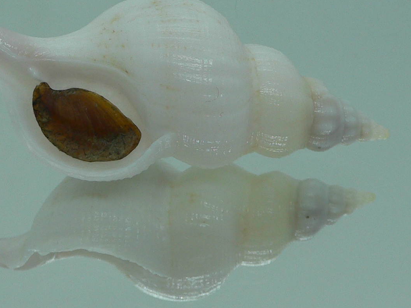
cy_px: 128
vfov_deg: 21.9
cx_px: 137
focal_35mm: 67
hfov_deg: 28.8
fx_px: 796
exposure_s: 1/60
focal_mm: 4.6
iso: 80
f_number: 2.8
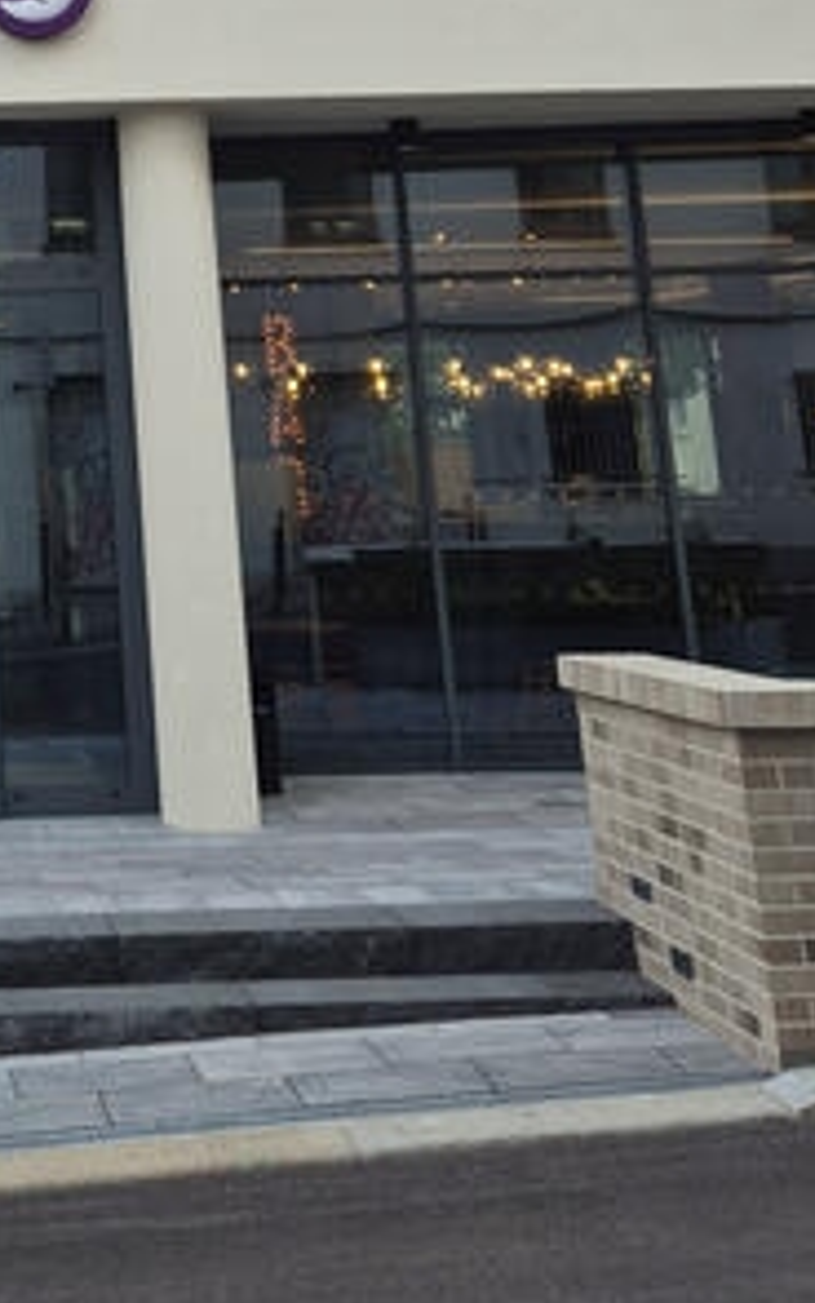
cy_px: -115
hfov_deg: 19.2
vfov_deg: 29.4
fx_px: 2237
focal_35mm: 63
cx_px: -213
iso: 25
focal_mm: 5.4
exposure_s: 1/230
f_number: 1.8
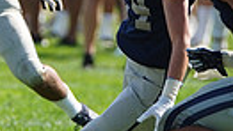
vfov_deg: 1.1
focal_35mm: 1088
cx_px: -25
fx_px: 6729
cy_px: 8
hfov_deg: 2.0
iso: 400
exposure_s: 1/3200
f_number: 2.8
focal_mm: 234
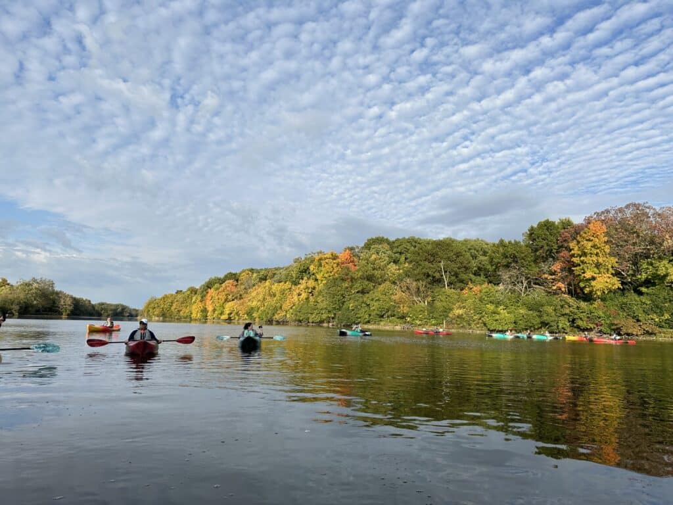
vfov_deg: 56.8
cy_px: 252
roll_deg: -1.8
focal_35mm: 24
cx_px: 336
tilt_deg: +6.7
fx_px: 467
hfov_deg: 71.6
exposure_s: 1/4016
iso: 80
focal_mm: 6.86
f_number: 1.78
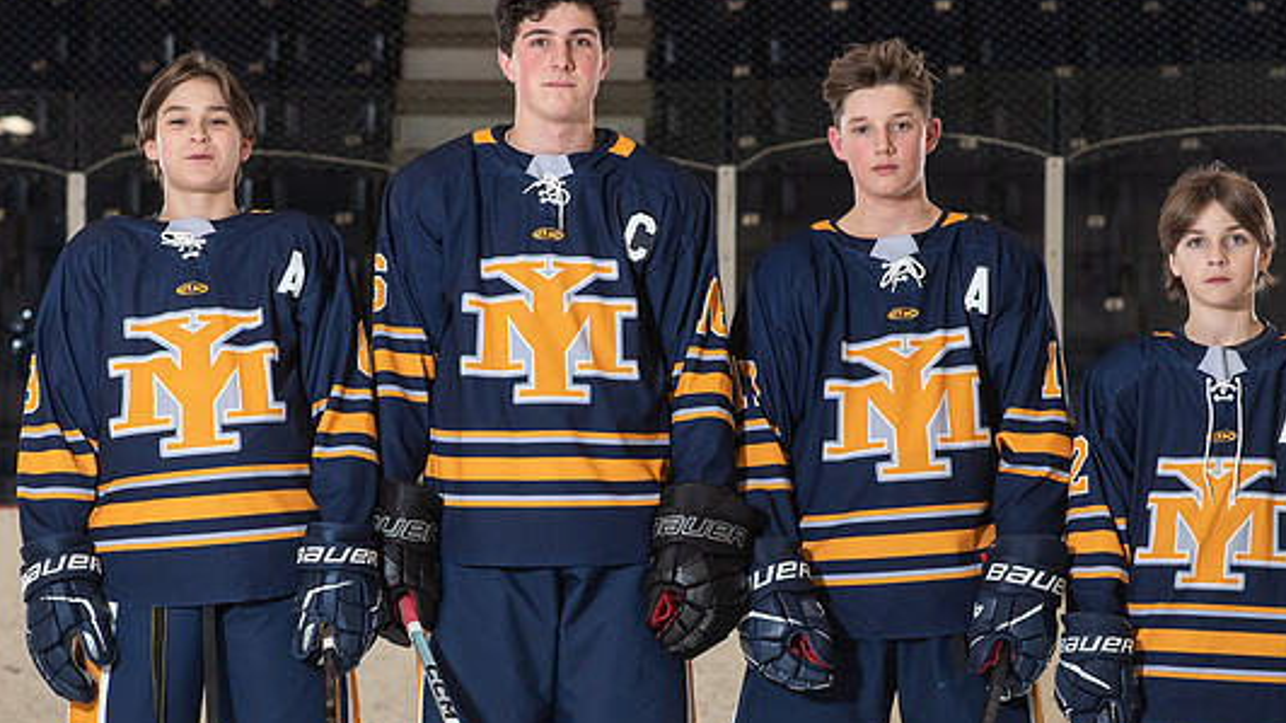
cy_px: 545
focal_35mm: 140
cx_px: 579
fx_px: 4773
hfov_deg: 15.3
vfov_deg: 8.6
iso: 640
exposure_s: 1/250
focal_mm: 85
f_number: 5.6
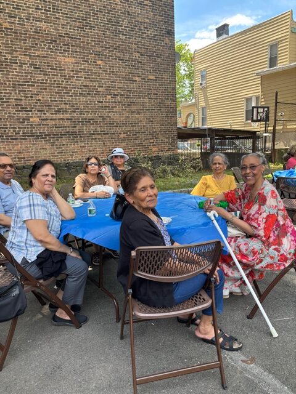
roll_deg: +3.3
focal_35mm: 26
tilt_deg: -9.3
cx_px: 148
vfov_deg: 67.3
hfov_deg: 53.1
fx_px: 296
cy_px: 197
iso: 50
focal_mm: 5.96
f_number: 1.6
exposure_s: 1/358
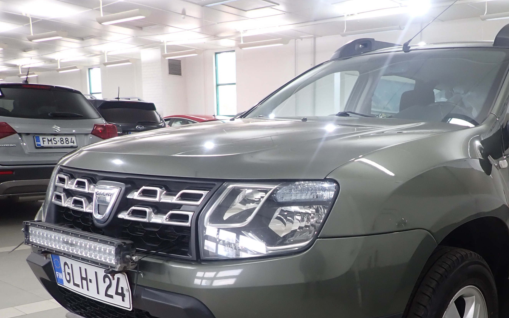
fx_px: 555
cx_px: 347
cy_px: 240
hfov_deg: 48.3
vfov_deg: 31.4
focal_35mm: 40
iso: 125
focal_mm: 4.5
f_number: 2
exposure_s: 1/60
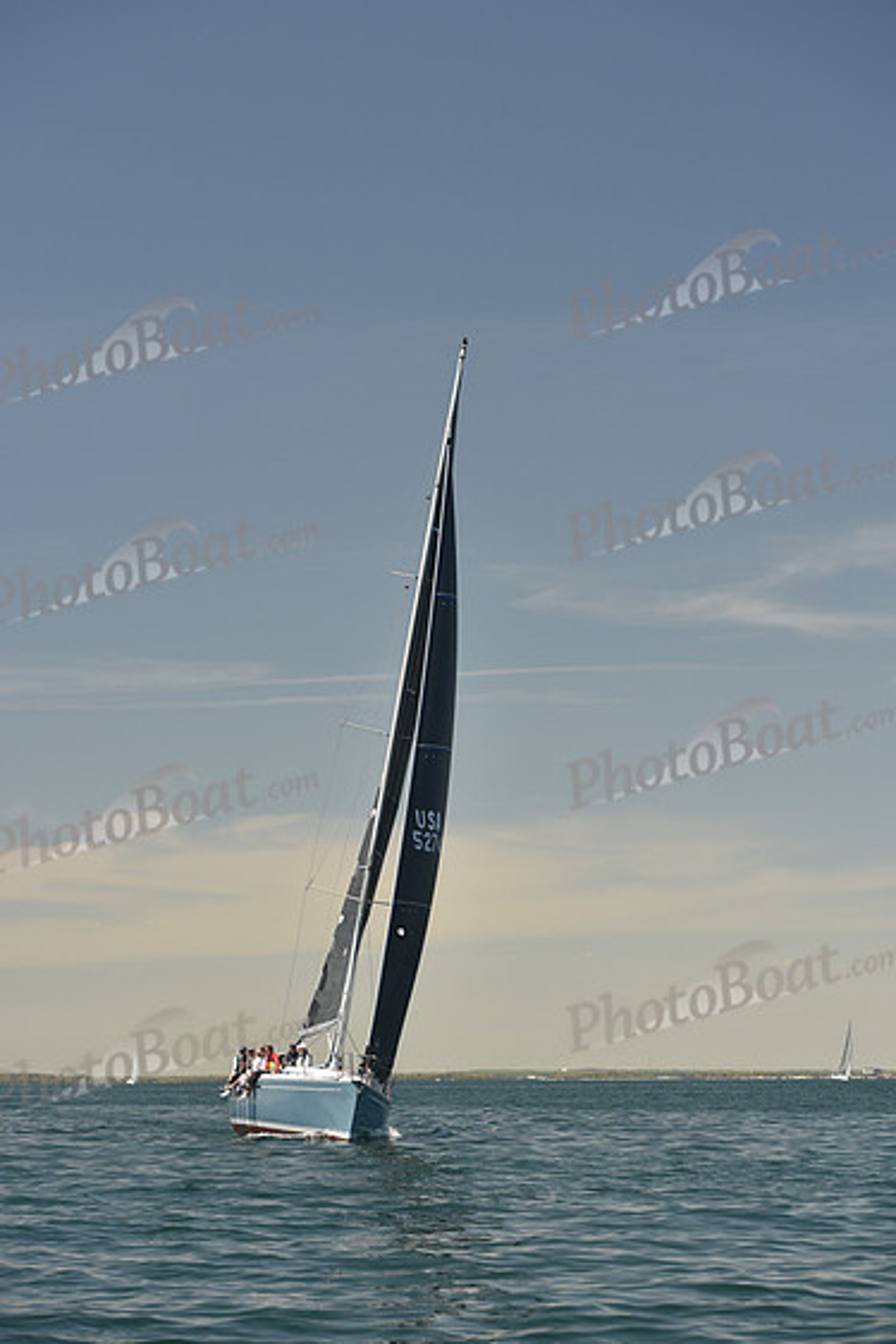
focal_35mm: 95
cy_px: 658
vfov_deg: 21.5
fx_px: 3544
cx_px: 443
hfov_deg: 14.4
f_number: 5
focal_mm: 92
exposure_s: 1/800
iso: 250
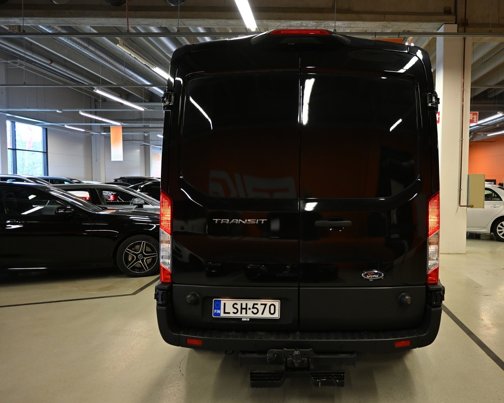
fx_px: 418
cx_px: 311
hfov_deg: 61.5
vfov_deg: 51.5
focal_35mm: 28
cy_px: 204
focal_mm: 16
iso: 720
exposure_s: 1/125
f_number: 3.5
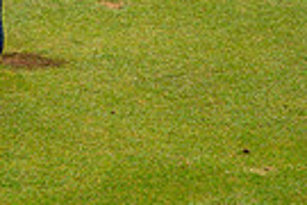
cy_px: -207
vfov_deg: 4.8
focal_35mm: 279
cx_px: -186
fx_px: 2379
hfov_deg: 7.2
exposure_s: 1/125
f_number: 4
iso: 160
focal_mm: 65
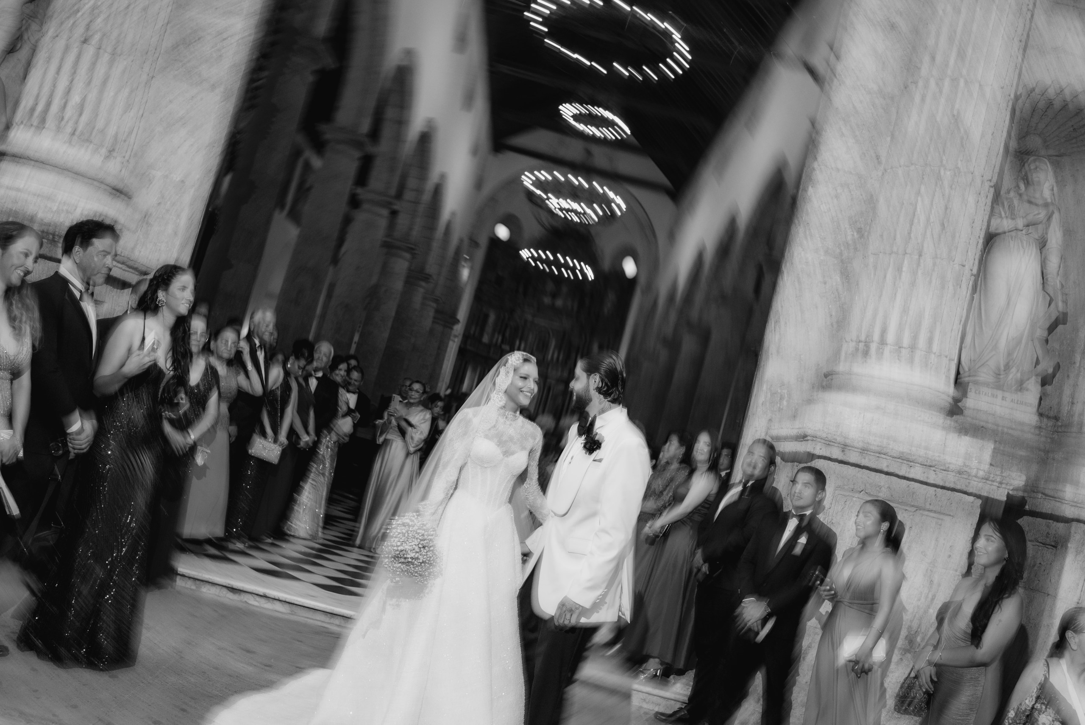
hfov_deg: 54.4
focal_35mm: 35
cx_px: 542
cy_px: 362
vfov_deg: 37.9
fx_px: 1055
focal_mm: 35
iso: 1000
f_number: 4
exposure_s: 1/100
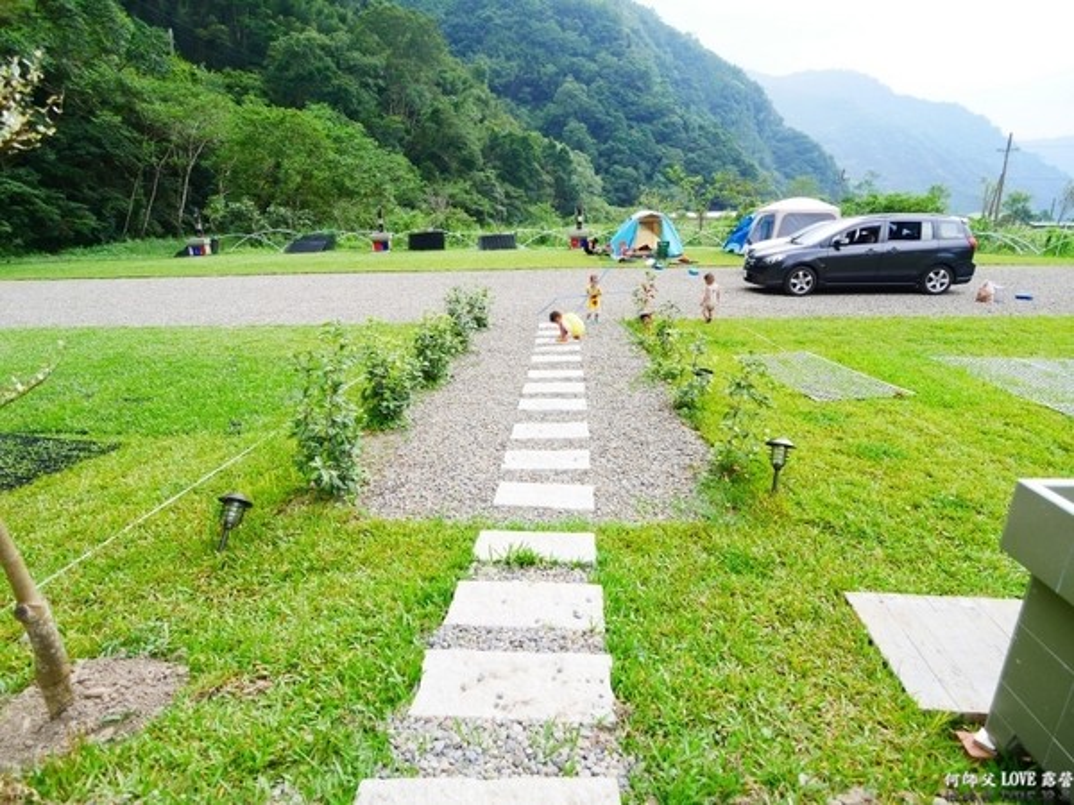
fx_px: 558
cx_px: 537
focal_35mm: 18
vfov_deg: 71.6
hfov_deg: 87.8
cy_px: 402
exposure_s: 1/100
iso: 200
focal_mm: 9
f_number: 4
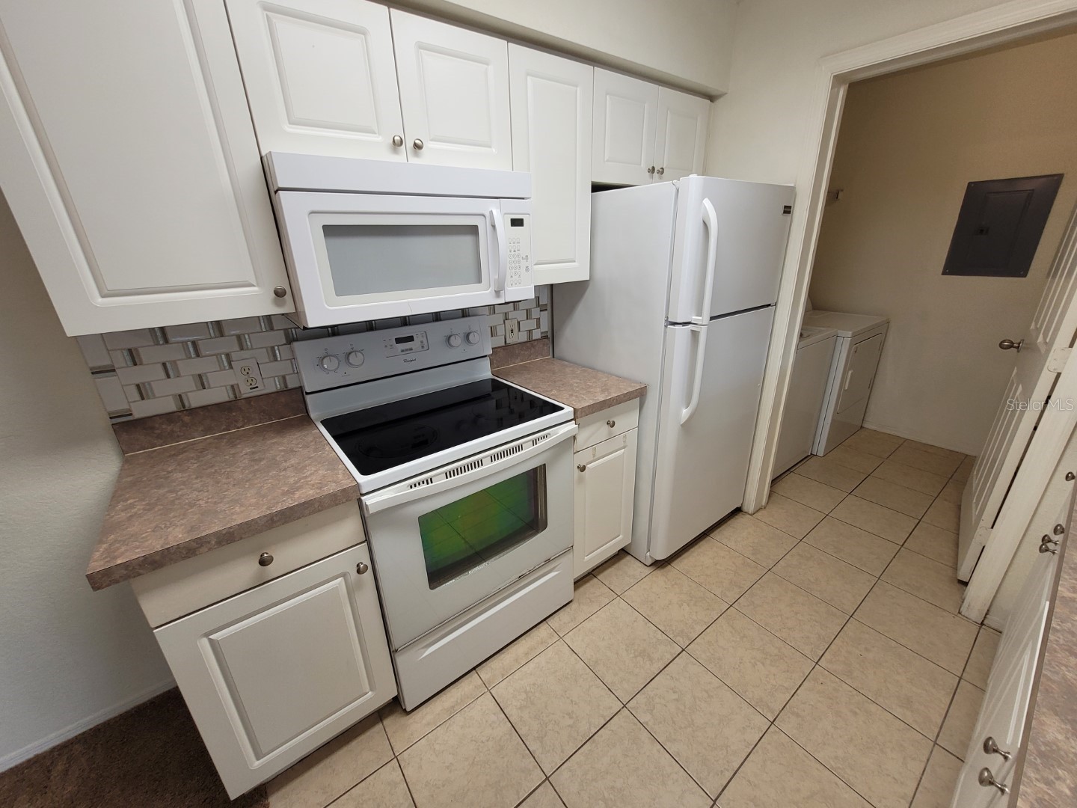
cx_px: 538
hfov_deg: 106.2
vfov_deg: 89.9
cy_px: 404
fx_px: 404
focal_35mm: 13
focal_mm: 1.74
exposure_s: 1/60
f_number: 2.2
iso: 100
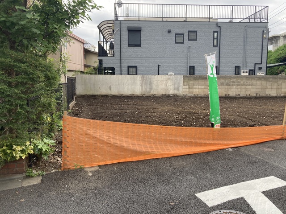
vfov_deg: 49.7
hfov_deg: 63.4
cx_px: 143
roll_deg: -0.7
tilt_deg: -5.8
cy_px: 107
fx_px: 231
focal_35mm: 28
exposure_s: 1/357
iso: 20
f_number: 1.8
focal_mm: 3.99
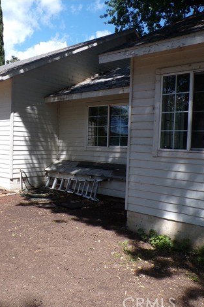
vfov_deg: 55.8
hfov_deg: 38.5
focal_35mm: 34
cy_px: 156
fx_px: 289
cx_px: 72
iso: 100
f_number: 4.4
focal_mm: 4.3
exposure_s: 1/420
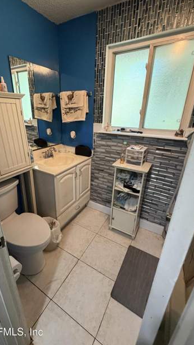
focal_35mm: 16
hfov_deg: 66.8
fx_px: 146
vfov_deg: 99.3
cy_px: 167
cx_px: 85
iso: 400
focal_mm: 2.22
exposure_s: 1/60
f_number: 2.2
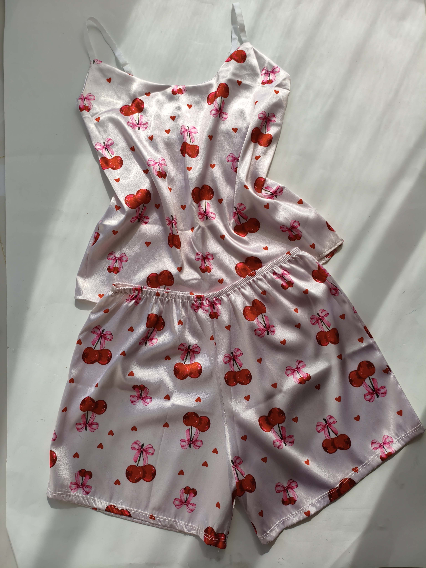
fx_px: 427
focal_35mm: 26
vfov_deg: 67.3
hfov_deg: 53.1
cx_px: 213
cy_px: 284
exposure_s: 1/1058
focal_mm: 4.94
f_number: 1.5
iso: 80
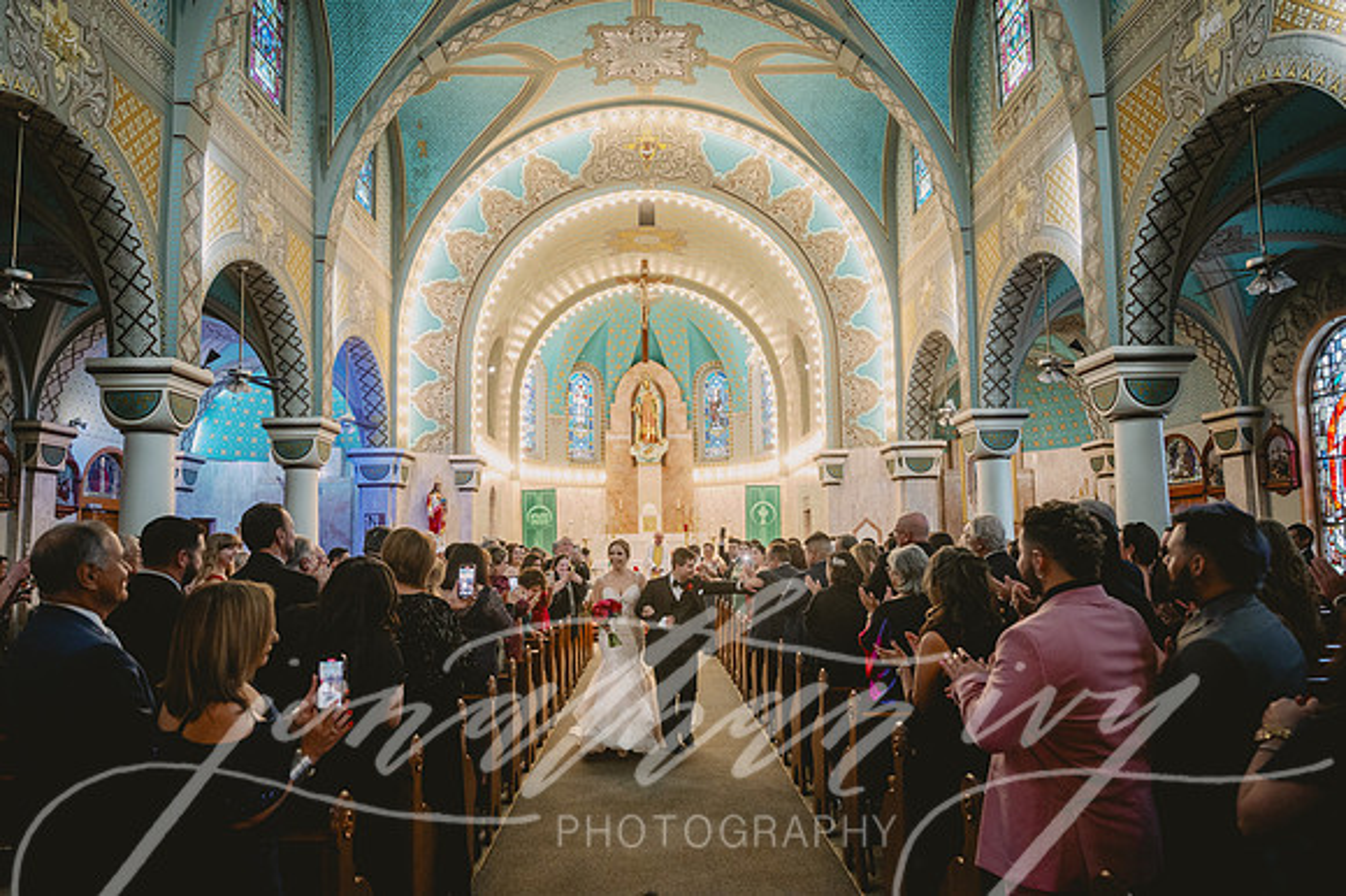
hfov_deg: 73.8
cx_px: 673
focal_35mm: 24
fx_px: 897
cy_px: 448
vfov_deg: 53.1
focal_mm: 24
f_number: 2.8
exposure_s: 1/160
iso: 2000
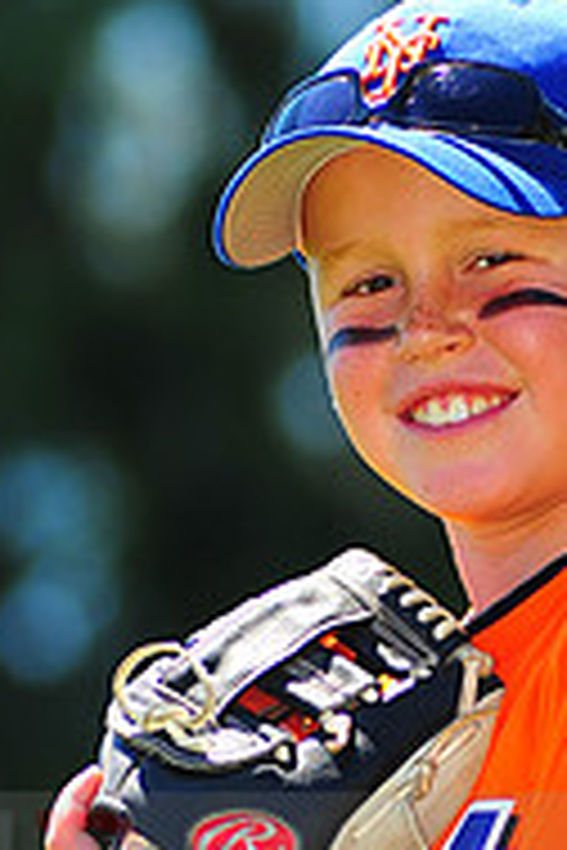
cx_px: 513
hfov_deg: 2.5
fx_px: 13040
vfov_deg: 3.7
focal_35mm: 552
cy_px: 854
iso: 200
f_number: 4
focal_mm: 180
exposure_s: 1/640
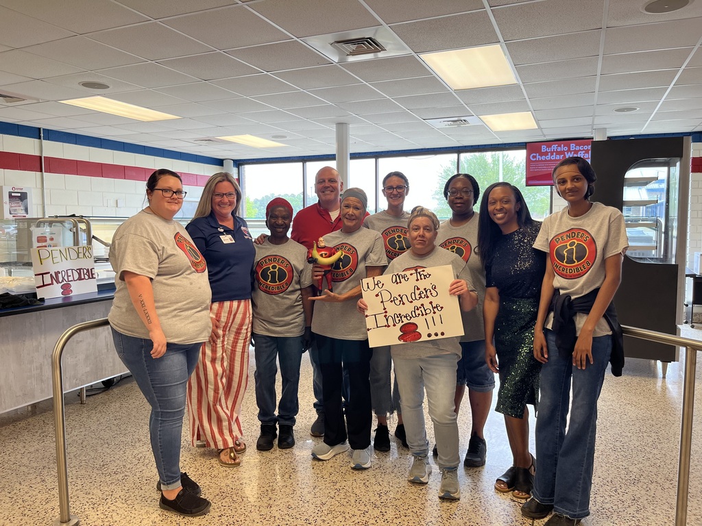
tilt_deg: -4.3
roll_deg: +0.0
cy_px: 263
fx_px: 527
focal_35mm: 26
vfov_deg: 53.1
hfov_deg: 67.3
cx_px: 351
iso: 50
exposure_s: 1/120
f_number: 1.6
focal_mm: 5.1
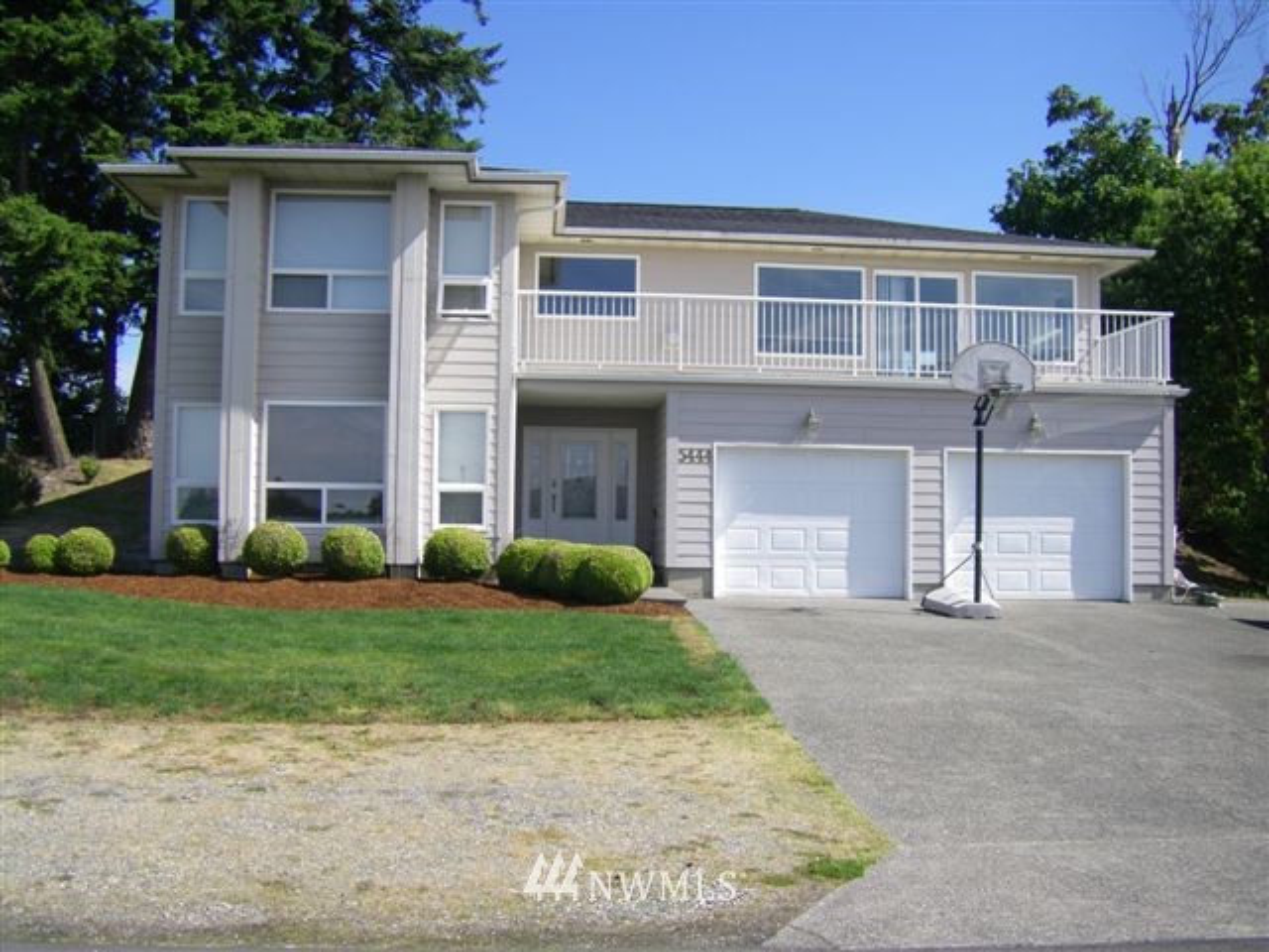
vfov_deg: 37.7
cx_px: 634
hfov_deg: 49.0
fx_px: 1393
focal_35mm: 38
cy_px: 476
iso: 64
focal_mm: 6.3
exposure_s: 1/160
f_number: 7
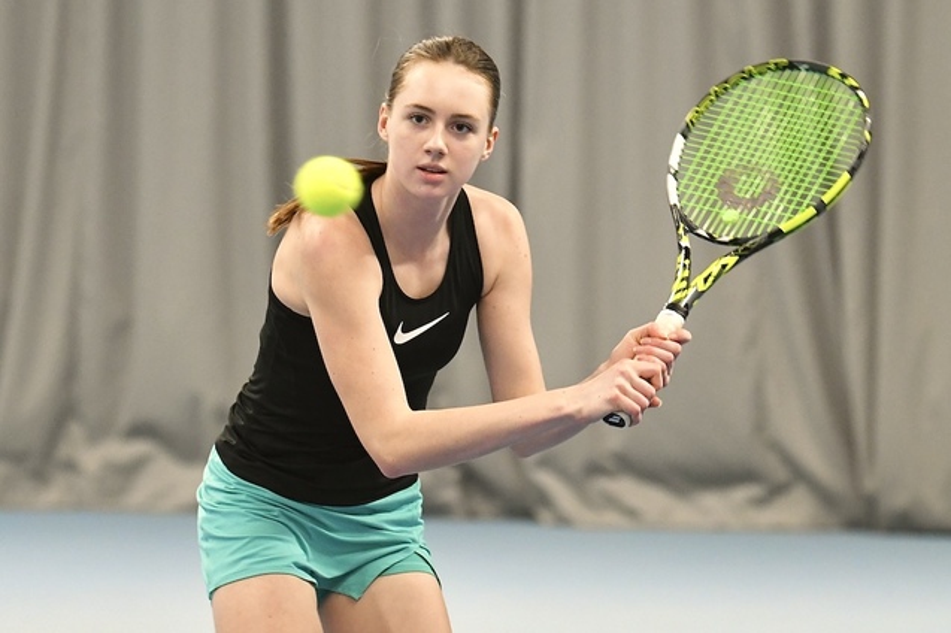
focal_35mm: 180
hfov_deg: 11.4
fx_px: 4752
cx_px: 476
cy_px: 316
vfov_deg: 7.6
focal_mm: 120
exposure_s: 1/500
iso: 2500
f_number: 2.8
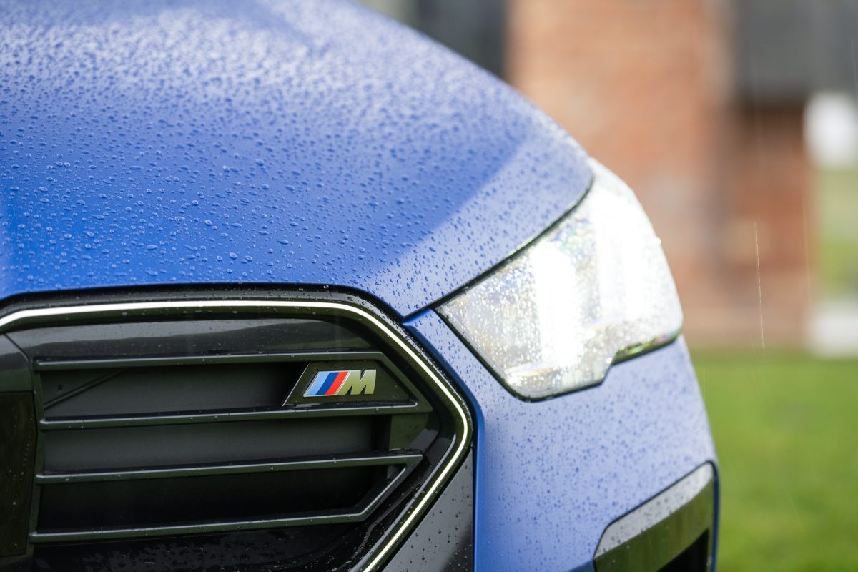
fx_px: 3217
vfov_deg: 10.2
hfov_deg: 15.2
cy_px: 286
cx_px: 429
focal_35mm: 135
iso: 250
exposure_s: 1/60
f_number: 2.8
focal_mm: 135
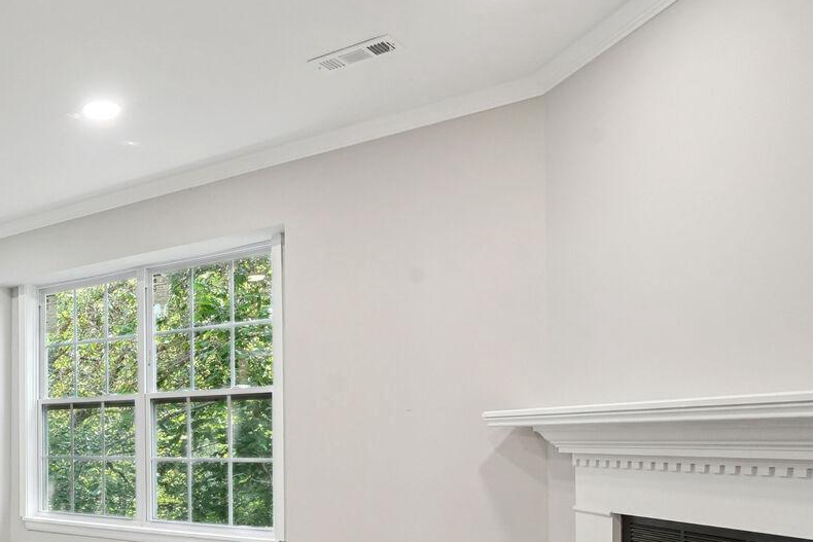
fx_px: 791
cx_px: 100
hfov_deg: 49.3
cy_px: 441
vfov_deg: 36.5
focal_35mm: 35
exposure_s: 1/40
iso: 640
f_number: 9
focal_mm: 16
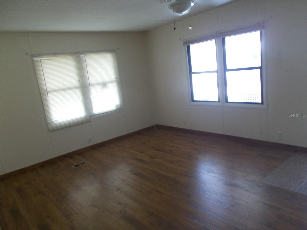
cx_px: 154
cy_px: 115
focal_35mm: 26
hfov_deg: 67.3
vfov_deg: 53.1
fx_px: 231
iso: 100
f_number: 3.2
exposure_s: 1/25
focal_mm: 4.6
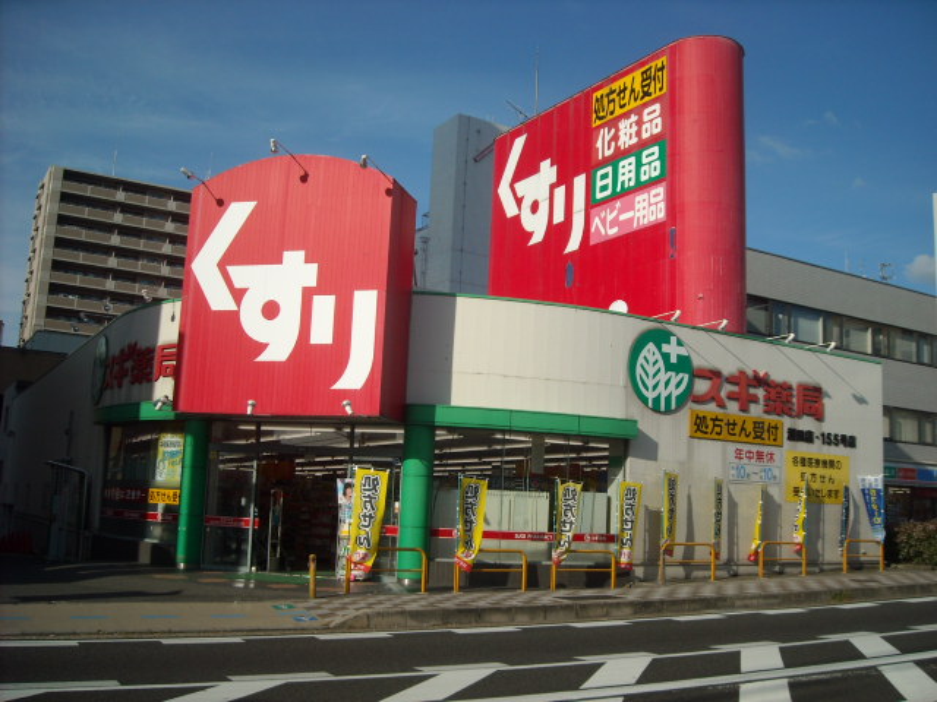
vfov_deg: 40.7
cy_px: 351
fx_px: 947
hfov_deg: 52.6
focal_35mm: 35
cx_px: 468
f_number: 5.6
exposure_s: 1/521
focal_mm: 5.7
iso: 64
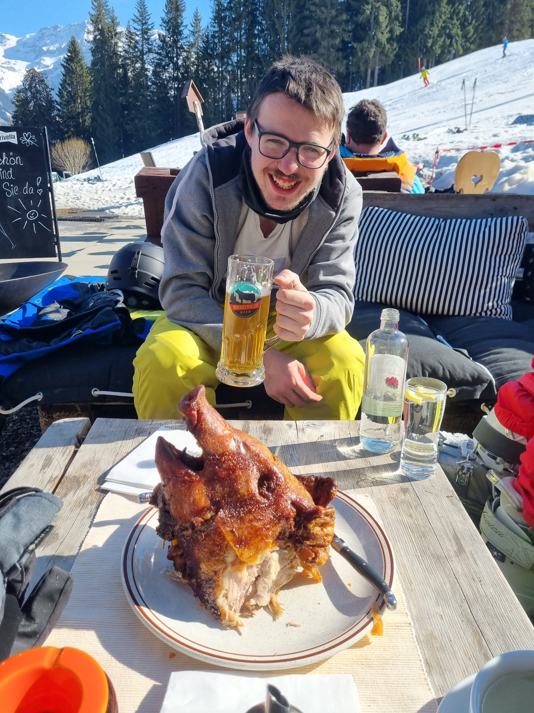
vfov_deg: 67.3
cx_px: 267
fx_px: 535
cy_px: 356
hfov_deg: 53.1
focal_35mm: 26
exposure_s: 1/1460
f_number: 1.8
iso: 50
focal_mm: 5.4
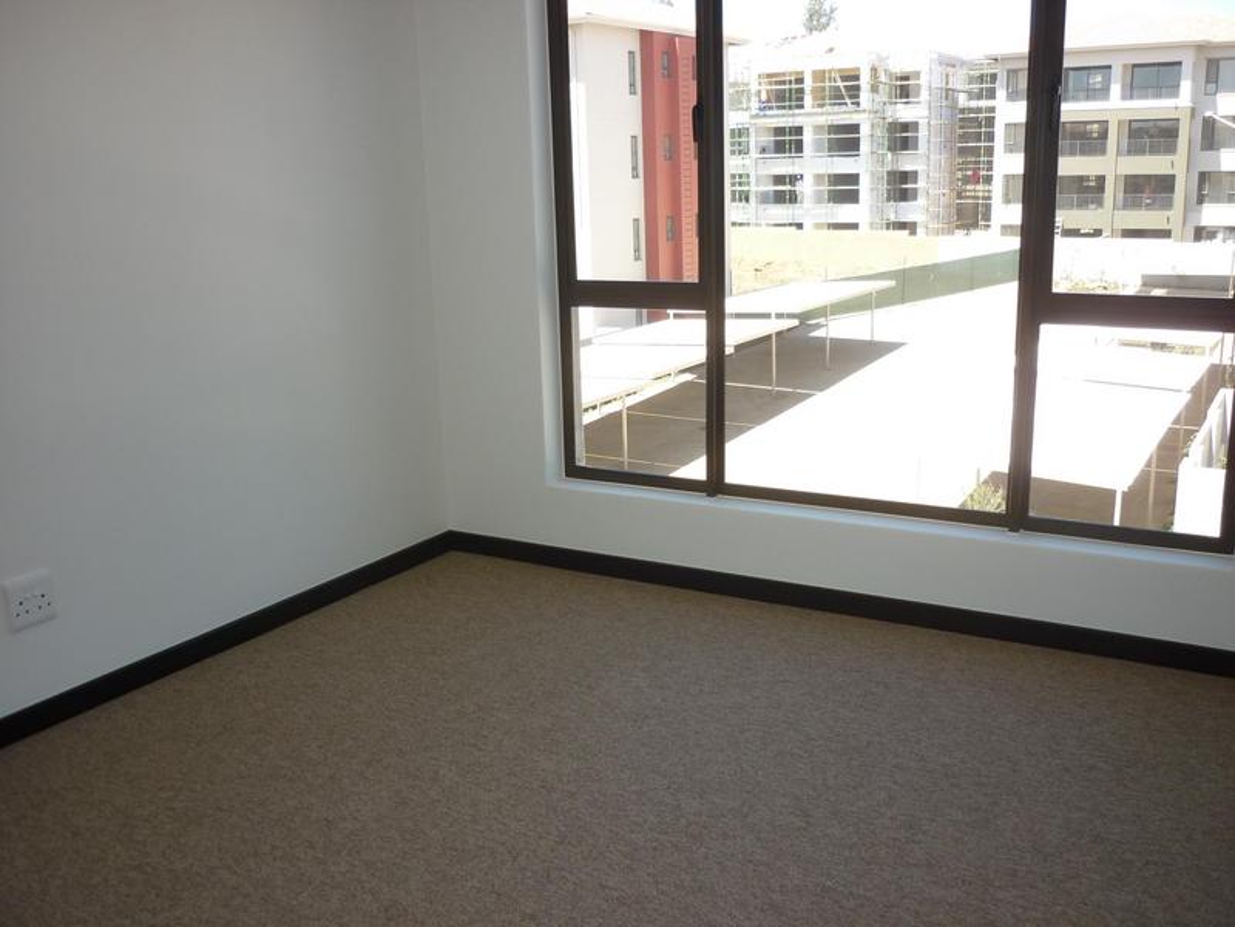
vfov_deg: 42.9
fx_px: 1177
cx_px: 618
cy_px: 464
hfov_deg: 55.4
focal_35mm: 33
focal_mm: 5.5
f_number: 2.8
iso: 100
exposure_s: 1/250
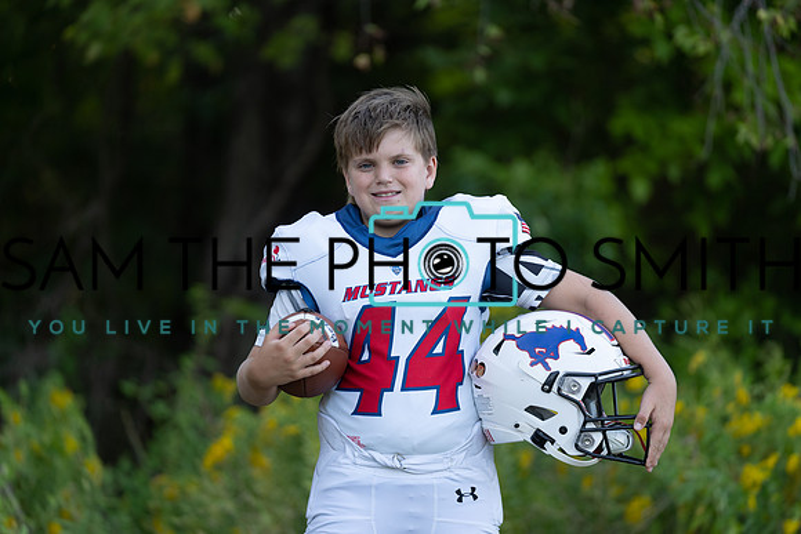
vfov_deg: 8.5
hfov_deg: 12.8
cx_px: 400
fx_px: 3583
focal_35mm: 161
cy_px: 267
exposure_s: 1/320
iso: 250
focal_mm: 161
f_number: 2.8
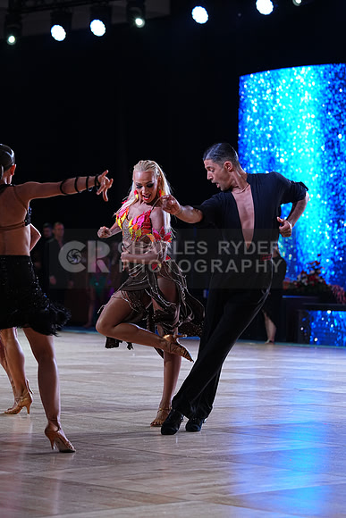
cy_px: 259
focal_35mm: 112
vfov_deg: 18.3
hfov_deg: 12.2
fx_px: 1614
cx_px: 173
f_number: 4
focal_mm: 112
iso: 1250
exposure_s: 1/400
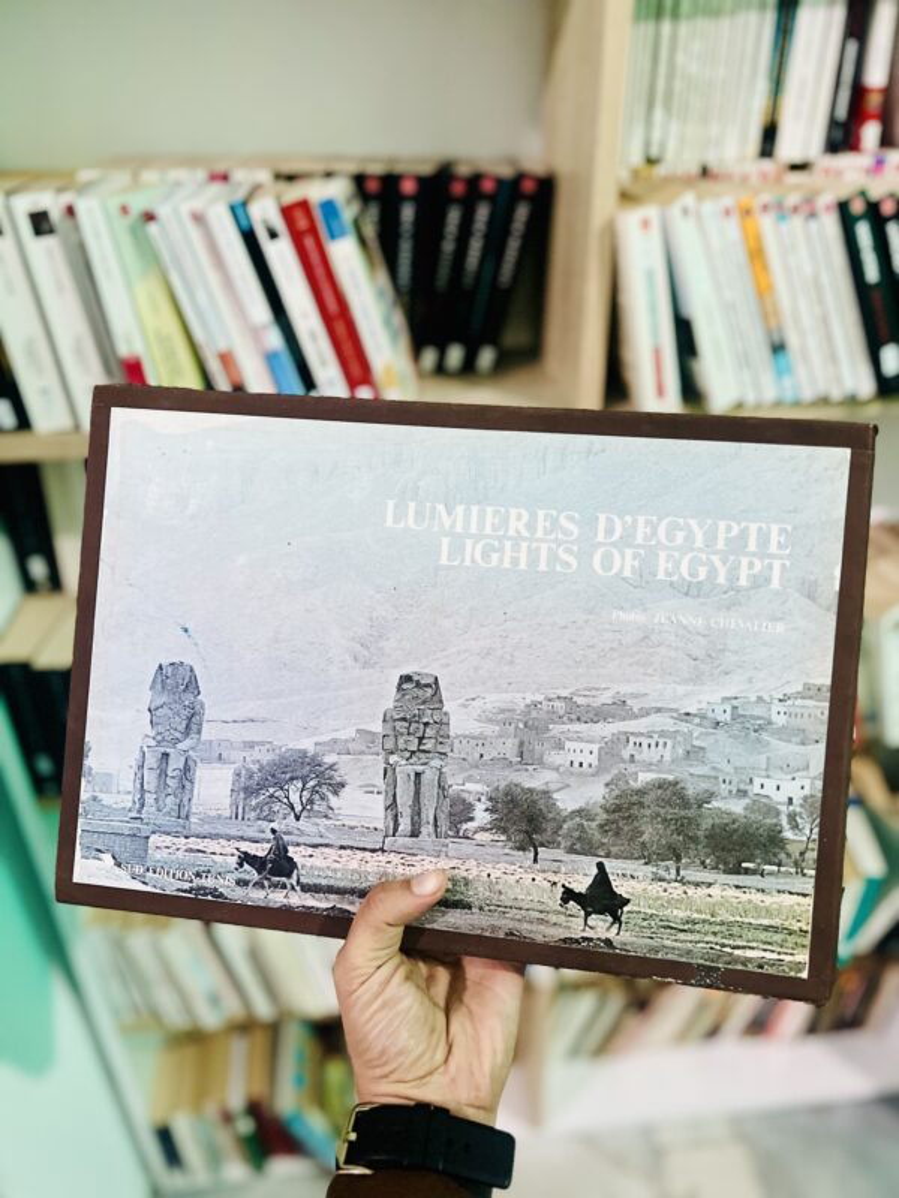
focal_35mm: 26
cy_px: 599
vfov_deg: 67.3
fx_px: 900
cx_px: 450
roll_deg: +2.1
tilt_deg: -33.4
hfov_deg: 53.1
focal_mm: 5.7
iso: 500
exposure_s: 1/60
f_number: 1.5
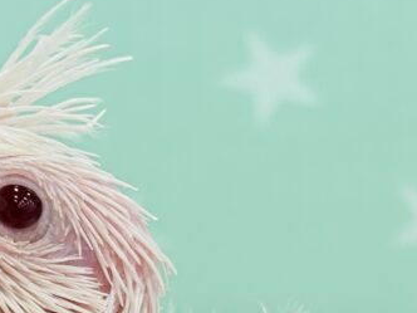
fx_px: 2265
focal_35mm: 188
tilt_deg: -6.6
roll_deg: +1.5
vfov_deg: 7.8
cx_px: 207
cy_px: 406
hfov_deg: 10.5
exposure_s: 1/50
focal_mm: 5.96
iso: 40
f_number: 1.6
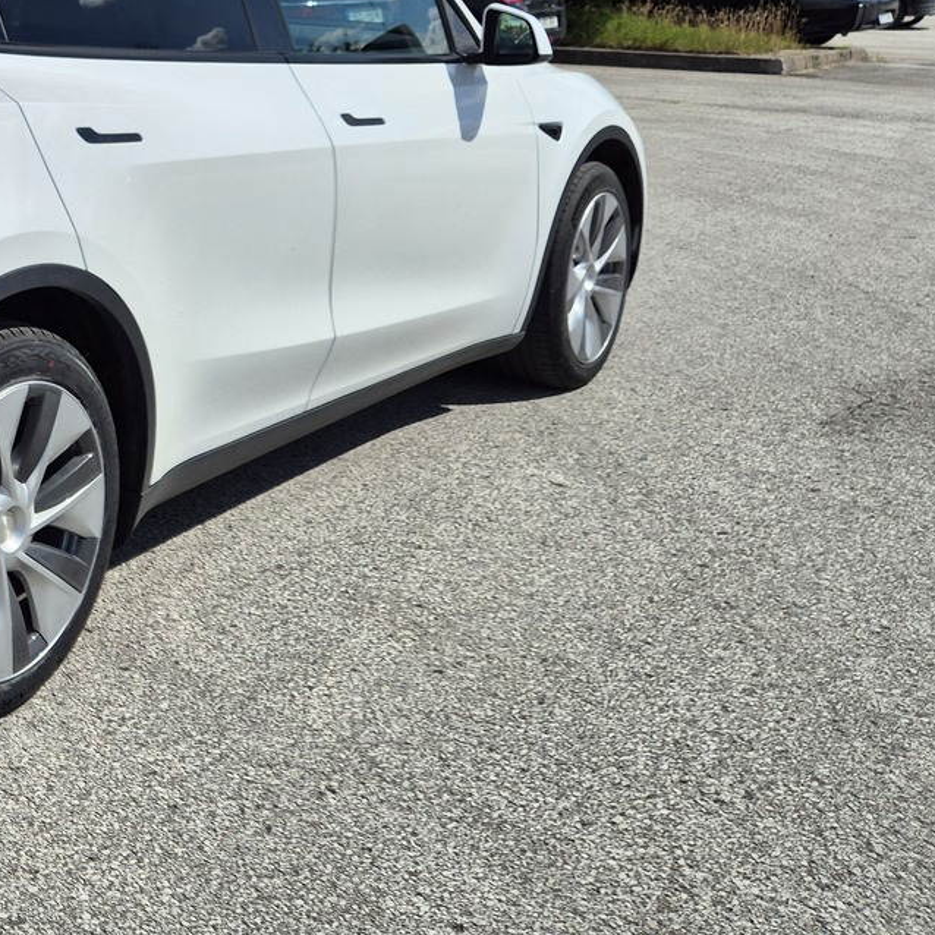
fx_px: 1559
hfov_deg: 29.5
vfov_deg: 32.3
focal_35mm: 51
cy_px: 161
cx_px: -133
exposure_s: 1/3928
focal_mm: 5.4
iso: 25
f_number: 1.8
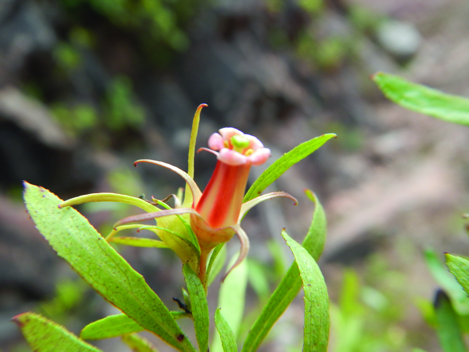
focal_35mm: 33
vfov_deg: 42.9
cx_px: 234
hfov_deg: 55.4
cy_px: 176
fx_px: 447
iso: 125
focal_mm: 5.9
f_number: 3.9
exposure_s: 1/160
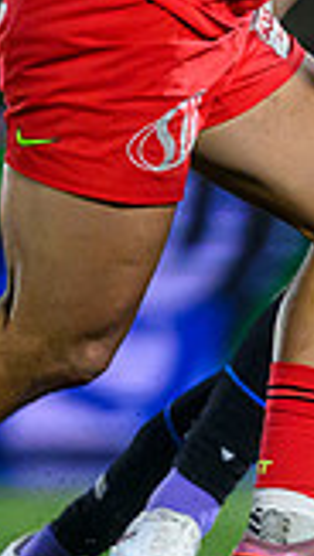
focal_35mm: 2378
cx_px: 771
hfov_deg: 0.5
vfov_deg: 0.9
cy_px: 565
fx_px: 35108
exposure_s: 1/2000
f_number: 3.2
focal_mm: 400
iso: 5000
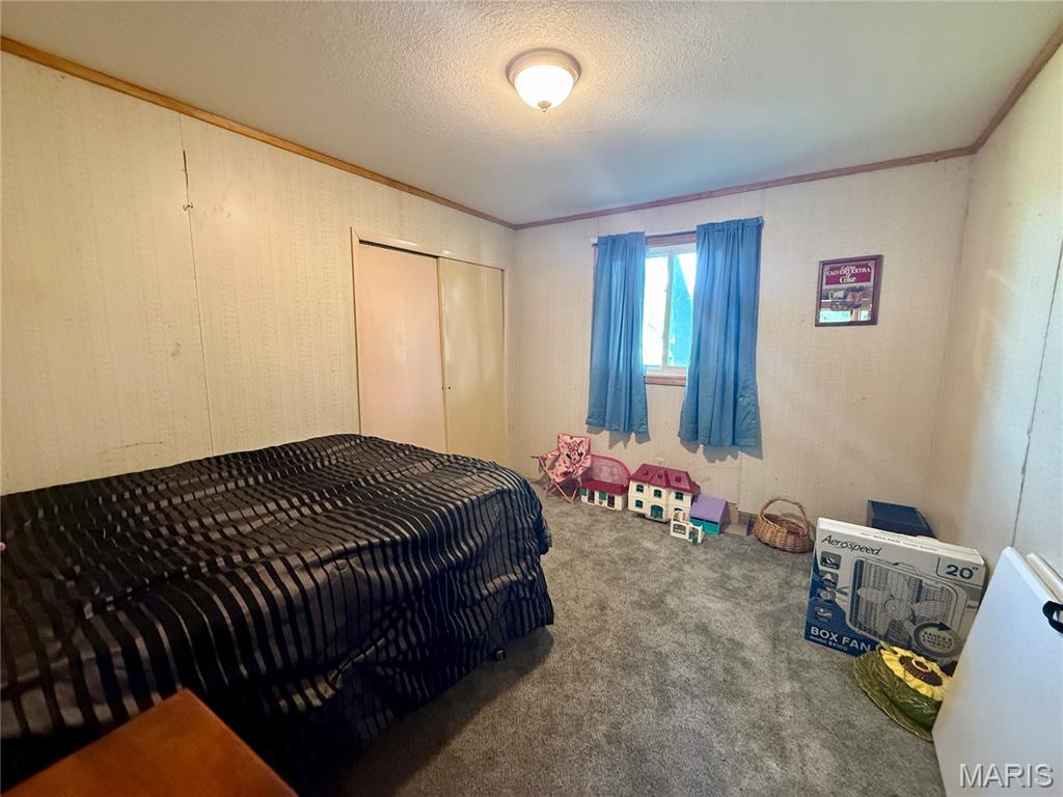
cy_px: 398
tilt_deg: -8.0
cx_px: 532
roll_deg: -0.5
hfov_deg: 102.1
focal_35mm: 14
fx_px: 430
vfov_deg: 85.7
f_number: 2.2
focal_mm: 2.22
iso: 640
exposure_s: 1/60
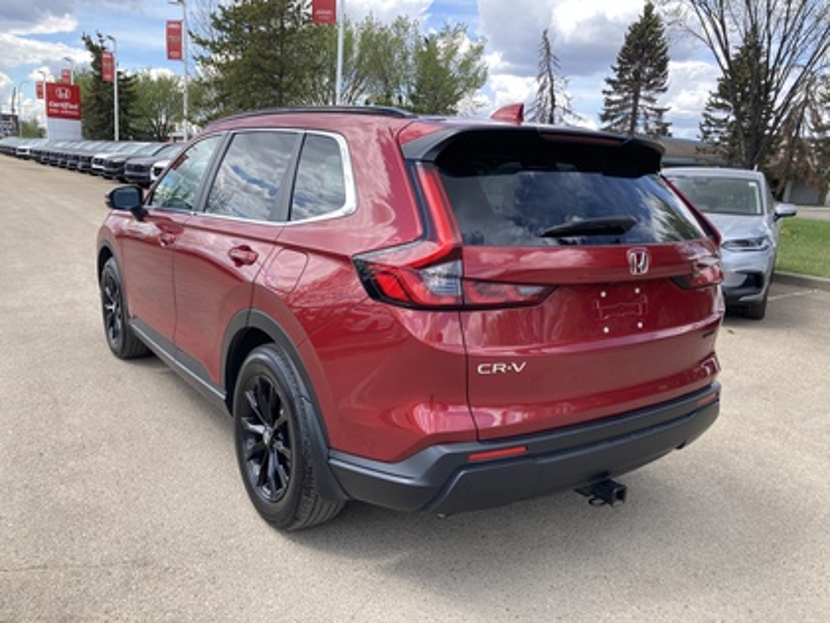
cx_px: 415
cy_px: 312
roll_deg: -3.8
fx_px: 671
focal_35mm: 28
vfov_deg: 49.7
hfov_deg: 63.4
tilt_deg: -12.7
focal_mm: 3.99
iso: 20
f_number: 1.8
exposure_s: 1/345
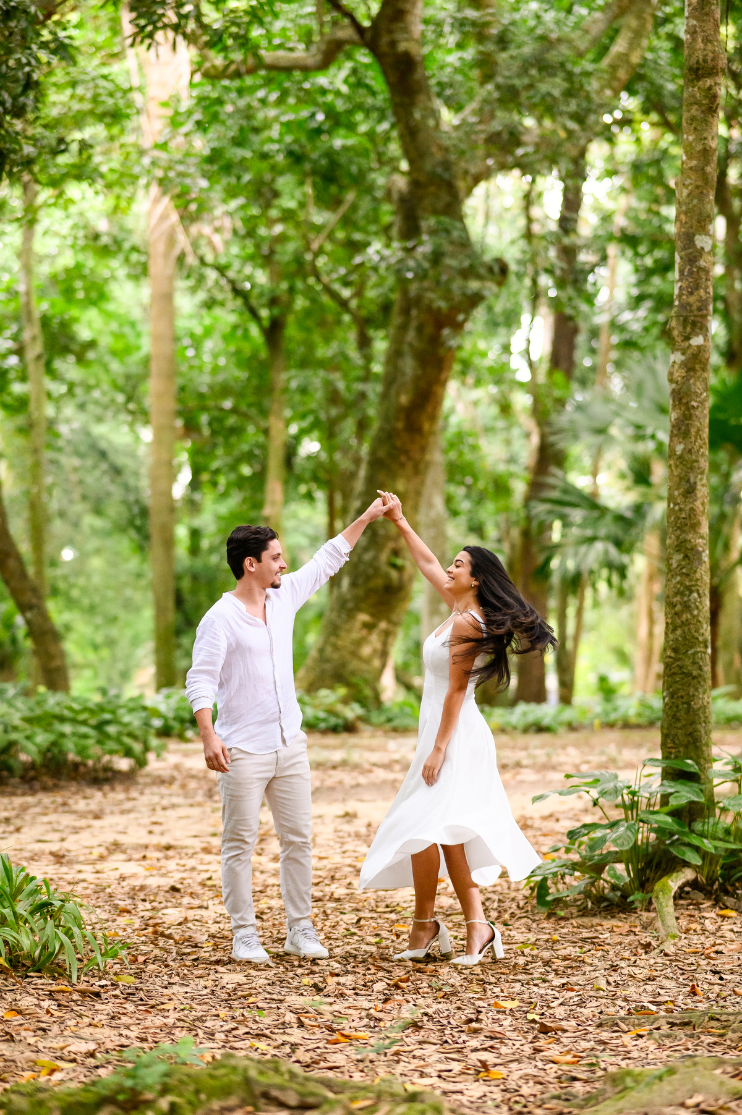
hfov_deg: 16.0
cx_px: 371
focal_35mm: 85
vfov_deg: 23.9
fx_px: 2632
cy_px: 558
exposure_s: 1/640
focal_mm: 85
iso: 2500
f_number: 1.8
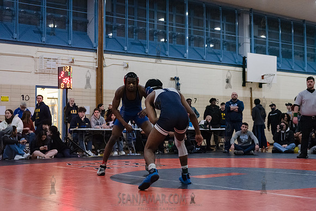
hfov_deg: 38.2
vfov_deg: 26.0
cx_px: 158
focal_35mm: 52
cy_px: 106
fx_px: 457
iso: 8000
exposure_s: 1/320
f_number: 3.2
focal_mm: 52
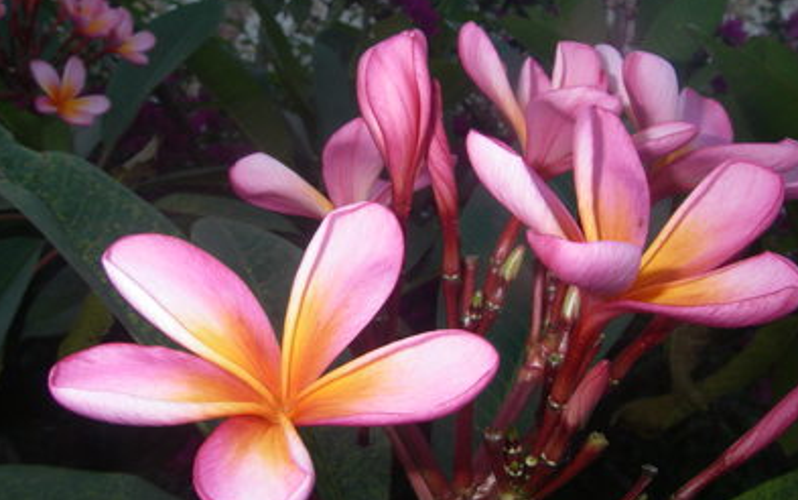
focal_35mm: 41
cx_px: 398
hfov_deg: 48.2
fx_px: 892
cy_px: 244
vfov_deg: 31.3
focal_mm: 6.3
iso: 64
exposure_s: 1/60
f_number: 6.6
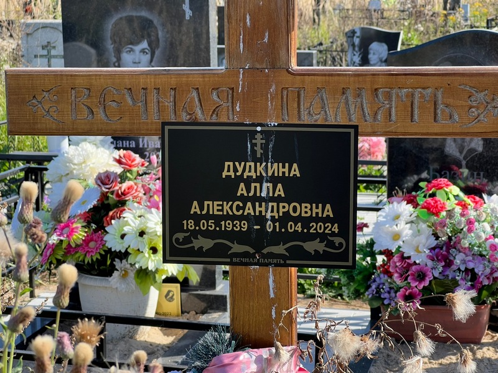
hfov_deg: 25.3
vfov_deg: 19.1
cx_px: 249
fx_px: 1108
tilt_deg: -9.4
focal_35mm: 77
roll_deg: +1.6
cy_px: 186
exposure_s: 1/216
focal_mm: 9
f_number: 2.8
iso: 32
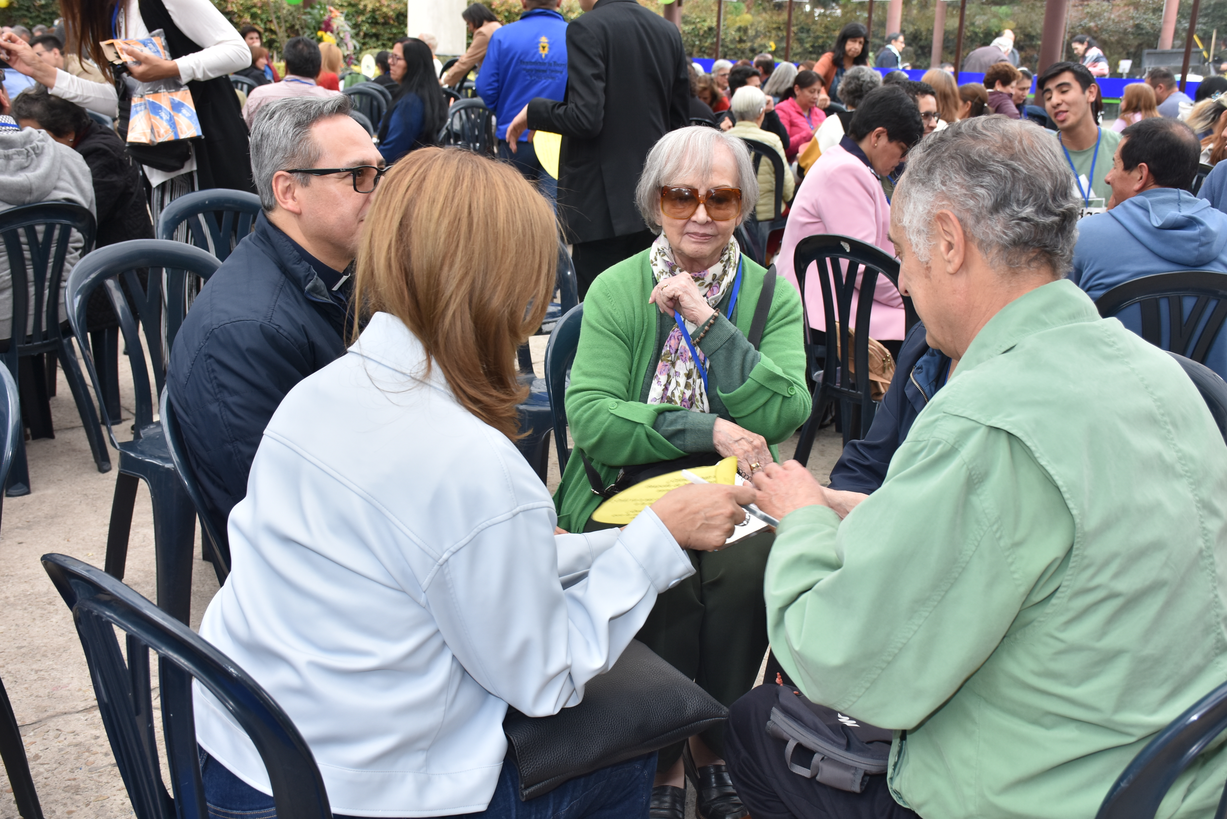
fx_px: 1381
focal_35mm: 40
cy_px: 410
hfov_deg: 47.9
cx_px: 614
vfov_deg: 33.0
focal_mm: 27
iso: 180
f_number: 7.1
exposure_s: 1/160
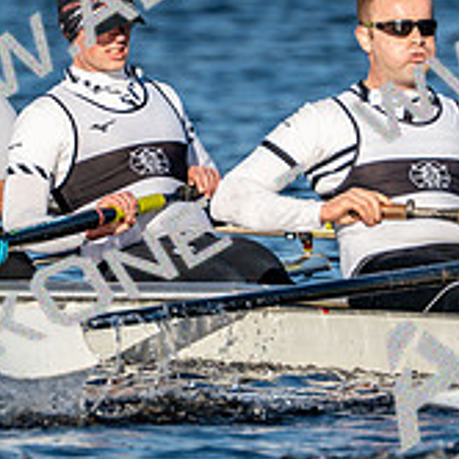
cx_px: 149
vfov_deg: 1.0
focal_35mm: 1777
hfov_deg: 1.0
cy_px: 189
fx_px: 26658
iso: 320
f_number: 6.3
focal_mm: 600
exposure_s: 1/2000
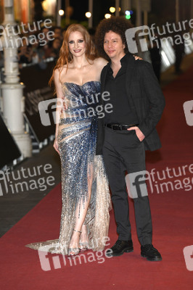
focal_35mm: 135
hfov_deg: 10.1
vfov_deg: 15.2
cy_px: 145
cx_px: 96
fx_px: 1087
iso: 1600
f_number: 4
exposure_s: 1/200
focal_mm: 135
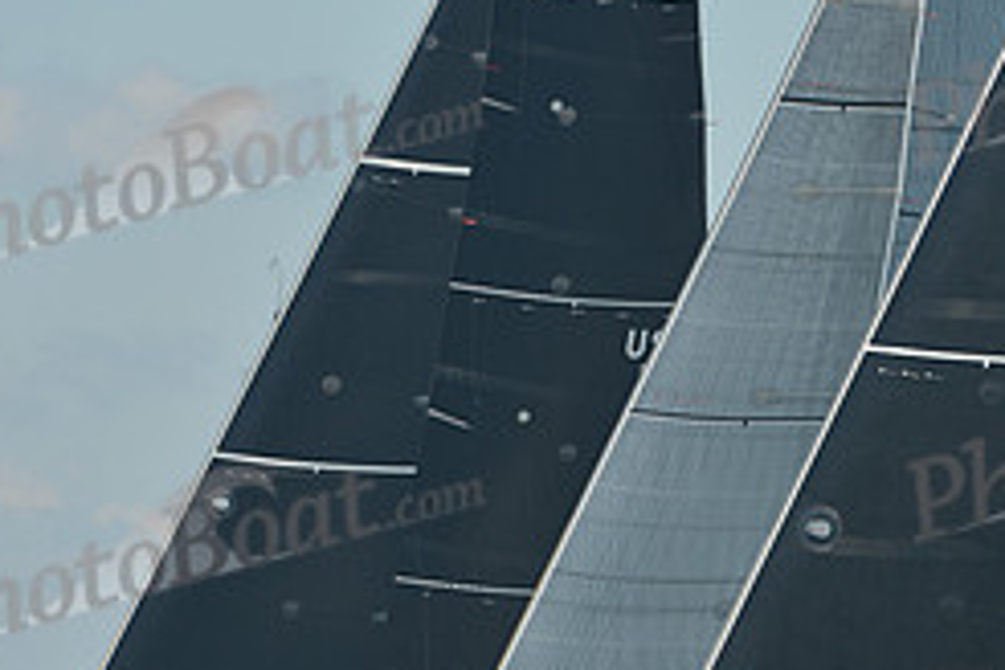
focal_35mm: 706
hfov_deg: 2.9
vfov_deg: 1.9
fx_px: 19708
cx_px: 699
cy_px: 705
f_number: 5.6
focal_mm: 300
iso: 250
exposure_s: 1/1000
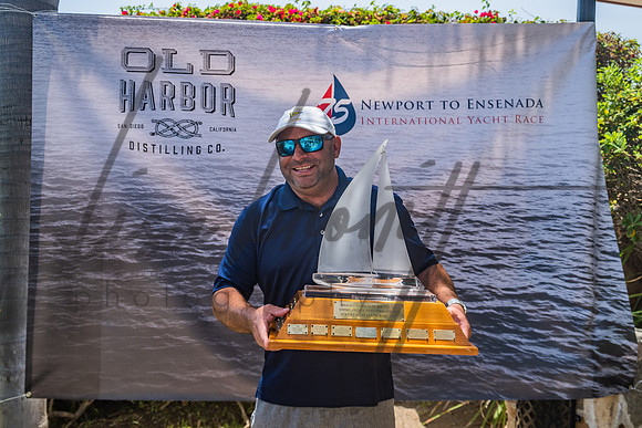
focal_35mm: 43
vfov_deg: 31.0
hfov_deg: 45.2
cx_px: 330
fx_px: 771
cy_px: 240
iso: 125
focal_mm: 35
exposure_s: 1/320
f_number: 4.8
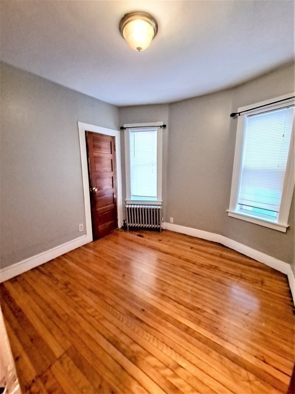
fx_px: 148
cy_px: 197
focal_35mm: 13
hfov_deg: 89.9
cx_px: 148
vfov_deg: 106.2
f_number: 2.2
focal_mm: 1.74
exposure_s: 1/33
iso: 200
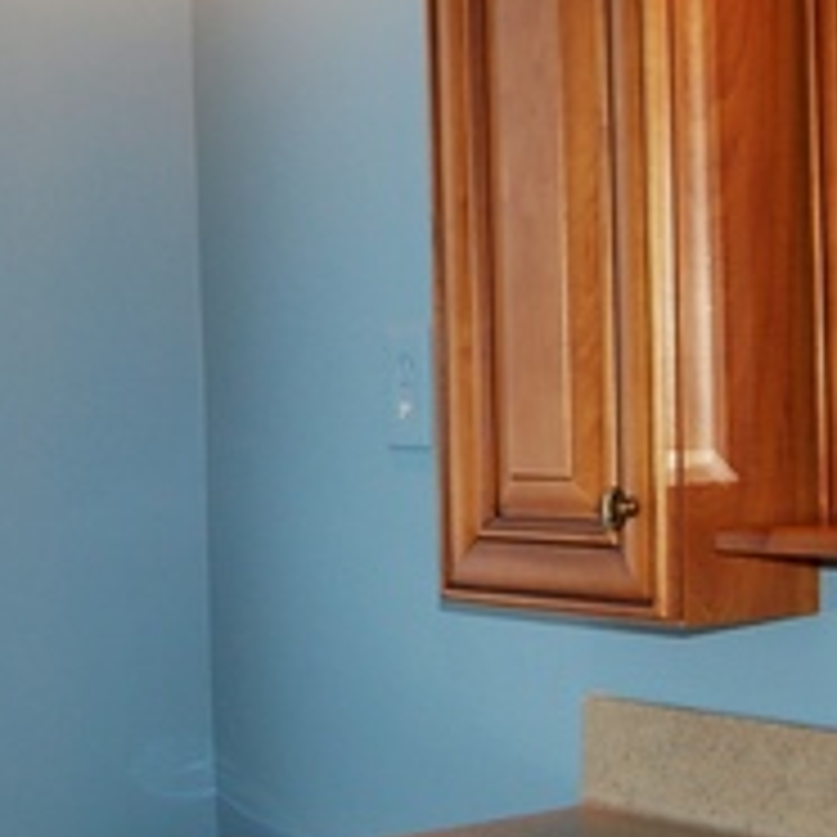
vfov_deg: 21.9
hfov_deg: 21.9
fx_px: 2161
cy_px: 513
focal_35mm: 79
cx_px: 306
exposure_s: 1/250
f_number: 3.5
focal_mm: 18
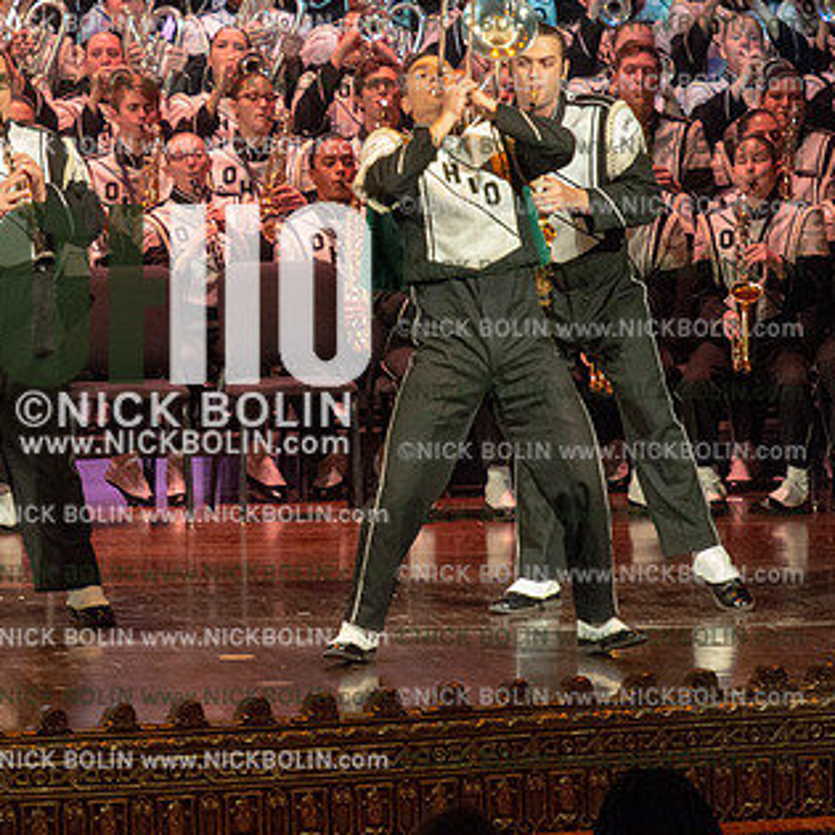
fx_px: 9825
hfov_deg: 4.9
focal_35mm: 360
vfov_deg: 4.9
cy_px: 329
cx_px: 183
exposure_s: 1/200
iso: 8000
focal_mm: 230
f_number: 5.6
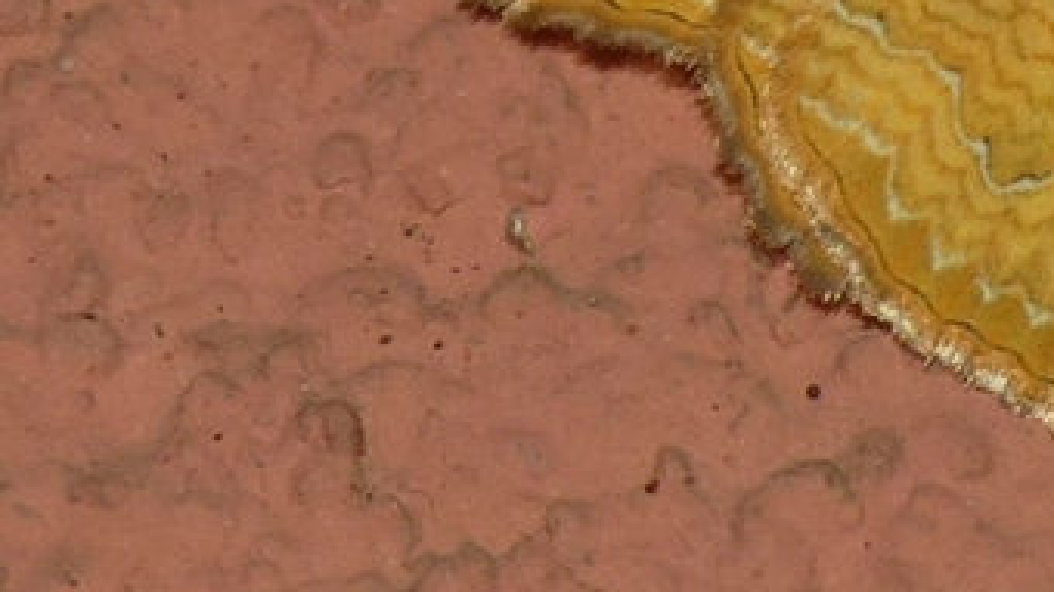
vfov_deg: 4.4
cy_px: -53
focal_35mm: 277
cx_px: 918
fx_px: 7739
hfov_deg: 7.8
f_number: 5.3
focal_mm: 24.2
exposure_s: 1/50
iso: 80
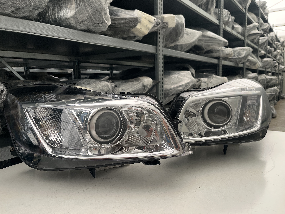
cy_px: 107
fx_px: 214
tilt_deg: -7.7
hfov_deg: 67.3
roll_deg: +1.4
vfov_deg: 53.1
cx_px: 142
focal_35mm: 26
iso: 100
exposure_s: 1/122
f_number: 1.6
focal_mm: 5.1
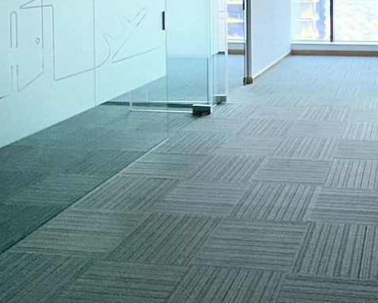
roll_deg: +1.1
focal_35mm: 46
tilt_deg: -1.7
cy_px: -17
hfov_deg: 37.8
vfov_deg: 29.9
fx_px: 515
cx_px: 337
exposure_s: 1/121
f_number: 2.2
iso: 20
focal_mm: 2.22
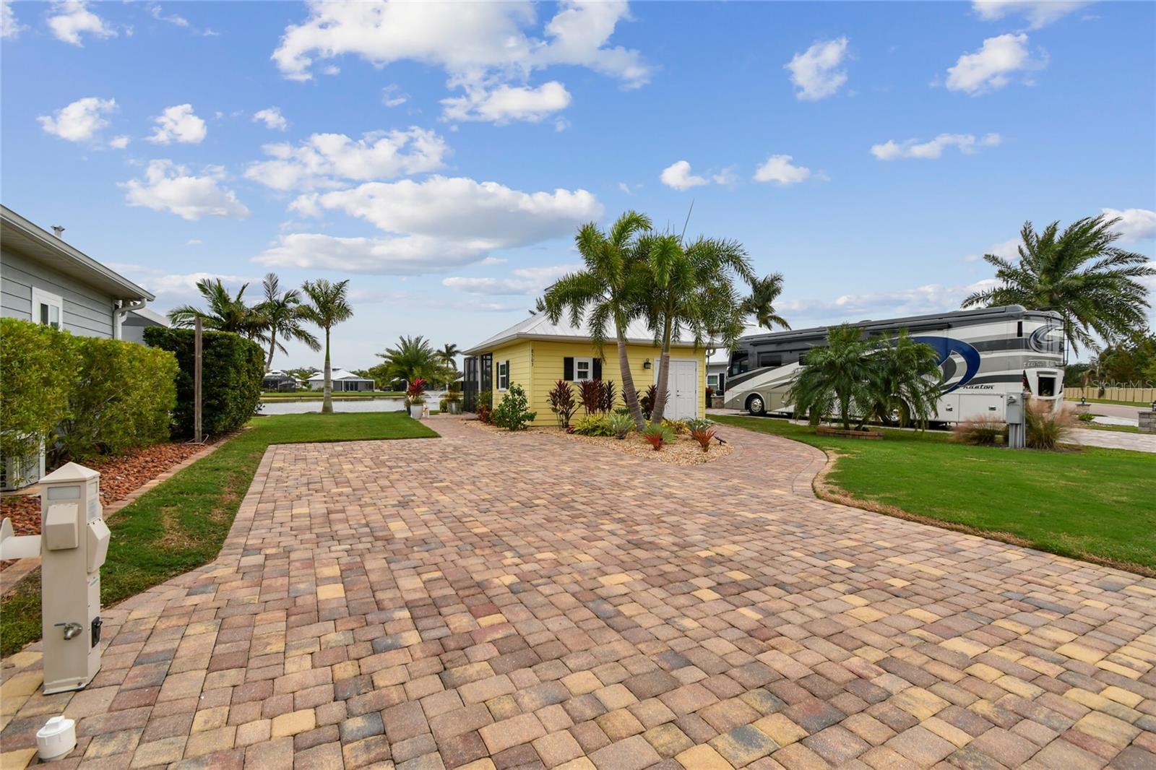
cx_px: 578
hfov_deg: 100.4
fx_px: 482
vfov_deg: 77.3
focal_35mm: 15
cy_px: 385
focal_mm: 10
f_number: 7.1
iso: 100
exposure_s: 1/250
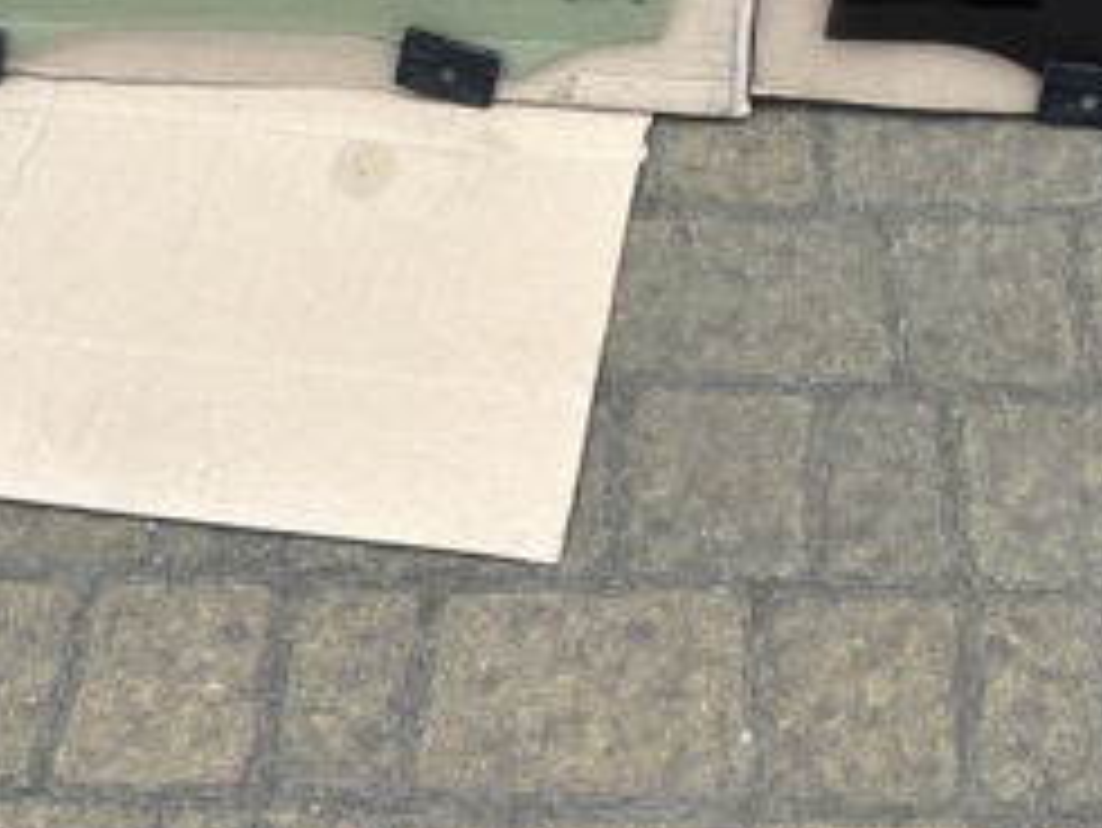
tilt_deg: -48.1
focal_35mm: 68
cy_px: 32
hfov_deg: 28.4
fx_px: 2166
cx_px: 702
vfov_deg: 21.0
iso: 50
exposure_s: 1/799
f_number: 1.6
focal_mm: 5.96
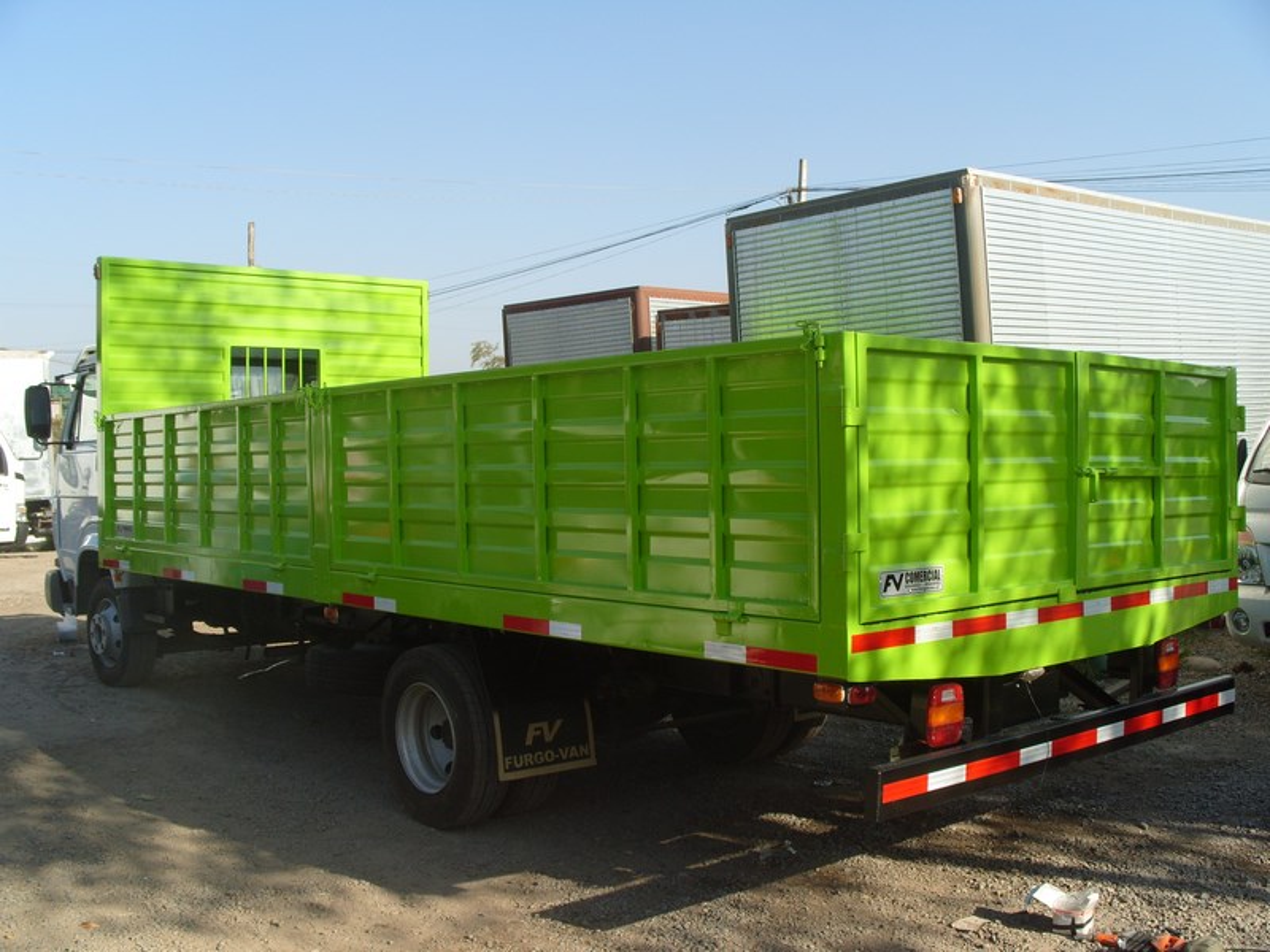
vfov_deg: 40.7
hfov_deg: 52.6
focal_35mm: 35
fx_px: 1284
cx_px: 635
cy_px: 476
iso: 80
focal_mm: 7.8
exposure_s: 1/350
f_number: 5.7
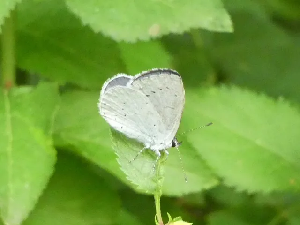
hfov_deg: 10.8
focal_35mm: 183
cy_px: 112
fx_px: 1586
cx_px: 150
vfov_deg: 8.1
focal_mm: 32.7
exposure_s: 1/80
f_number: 5.5
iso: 1250
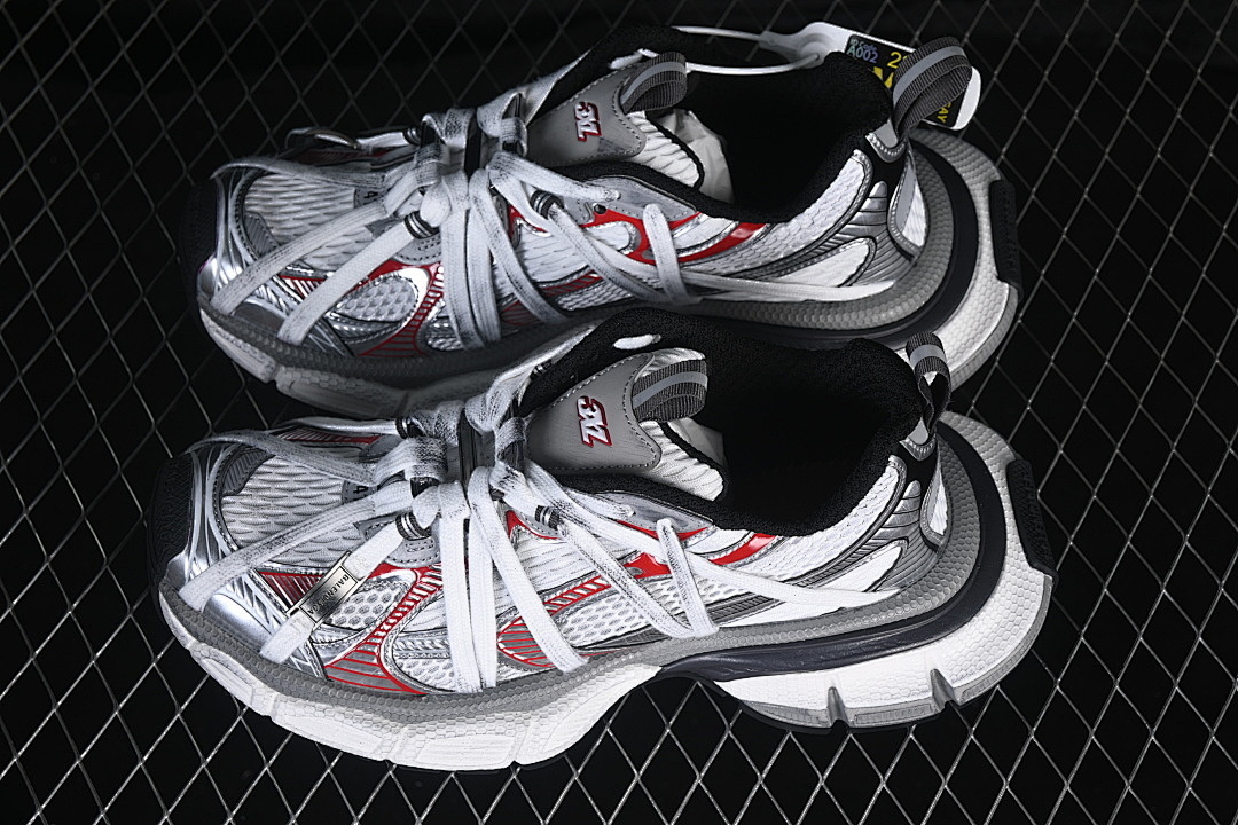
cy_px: 412
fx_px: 2579
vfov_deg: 18.2
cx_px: 619
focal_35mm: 75
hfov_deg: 27.0
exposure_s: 1/80
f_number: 7.1
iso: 160
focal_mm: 50
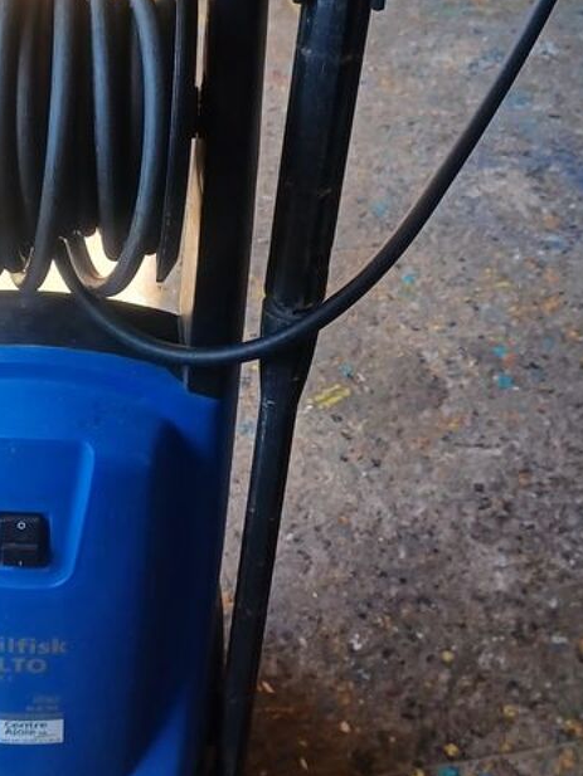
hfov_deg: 26.8
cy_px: 310
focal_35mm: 54
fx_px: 1212
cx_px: 181
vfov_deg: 35.4
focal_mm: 4.6
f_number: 1.8
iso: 64
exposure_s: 1/100
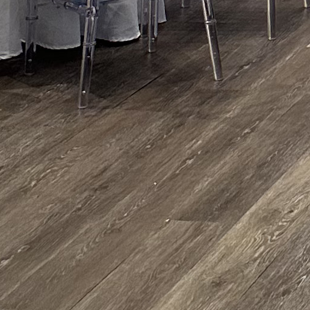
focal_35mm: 166
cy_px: -374
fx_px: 1682
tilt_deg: -0.2
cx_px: 849
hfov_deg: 9.0
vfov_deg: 9.6
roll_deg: -2.2
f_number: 1.78
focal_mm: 6.86
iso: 160
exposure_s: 1/120
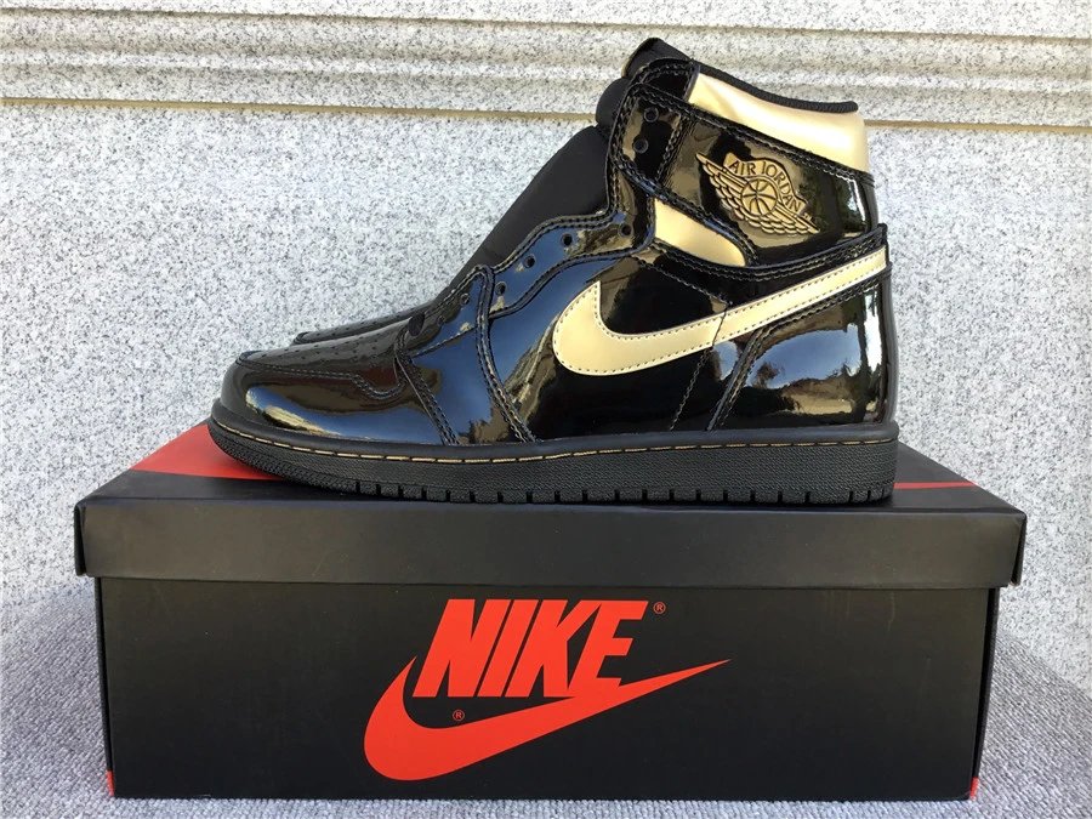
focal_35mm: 31
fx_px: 978
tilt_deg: -9.5
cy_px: 410
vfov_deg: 45.4
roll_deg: -0.6
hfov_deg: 58.4
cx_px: 546
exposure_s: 1/100
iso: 40
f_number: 2.4
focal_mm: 3.3
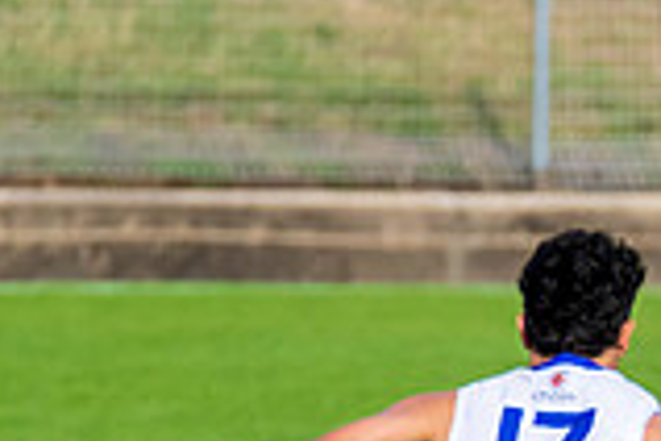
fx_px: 37509
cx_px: 1206
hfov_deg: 1.0
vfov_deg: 0.7
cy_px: 565
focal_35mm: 2043
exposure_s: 1/3200
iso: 1000
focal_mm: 450
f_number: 6
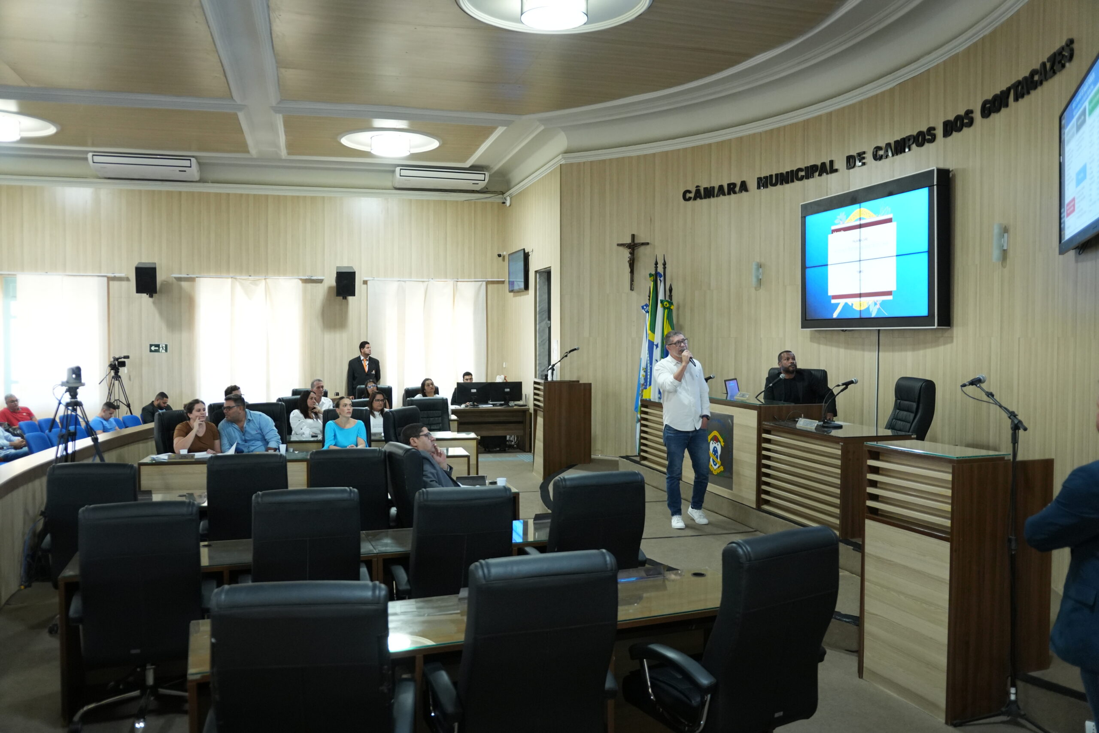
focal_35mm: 27
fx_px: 824
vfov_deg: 47.9
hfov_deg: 67.4
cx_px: 550
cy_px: 366
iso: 1600
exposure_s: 1/200
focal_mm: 18
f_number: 1.8
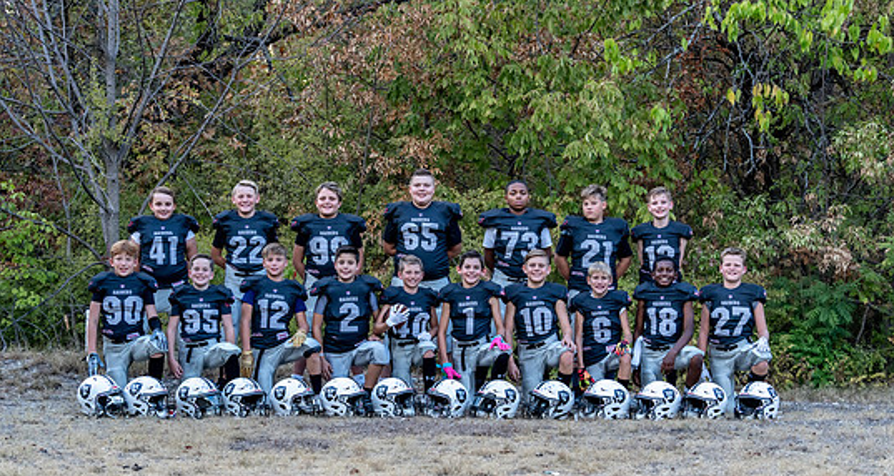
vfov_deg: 14.1
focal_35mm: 82
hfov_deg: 26.2
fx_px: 1919
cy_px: 292
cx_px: 433
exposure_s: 1/320
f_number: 4.5
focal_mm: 70
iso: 1000
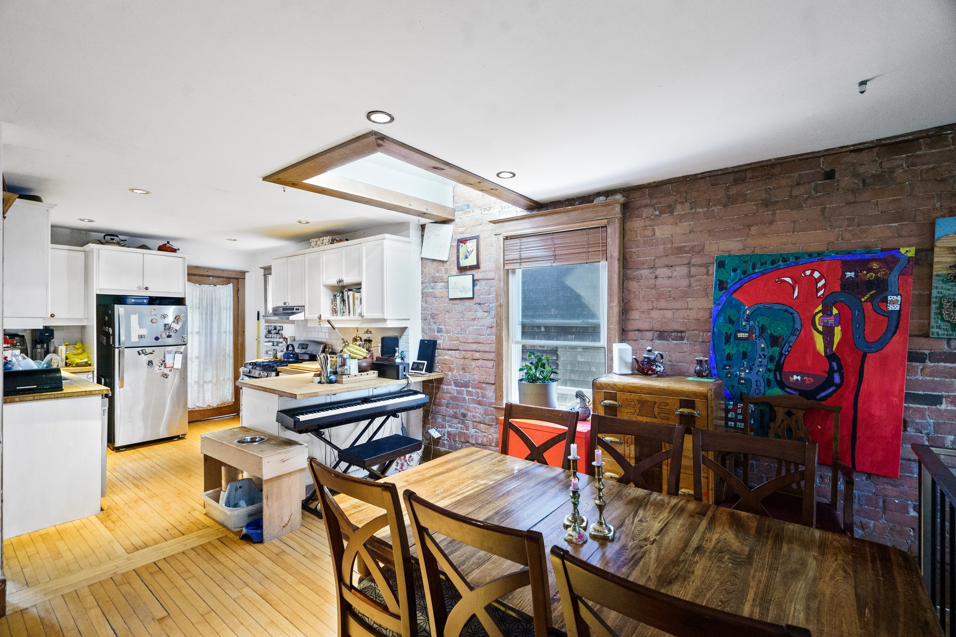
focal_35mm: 16
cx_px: 478
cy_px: 318
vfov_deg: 73.7
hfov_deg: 96.7
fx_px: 425
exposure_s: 1/15
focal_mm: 16
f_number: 6.3
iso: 12800
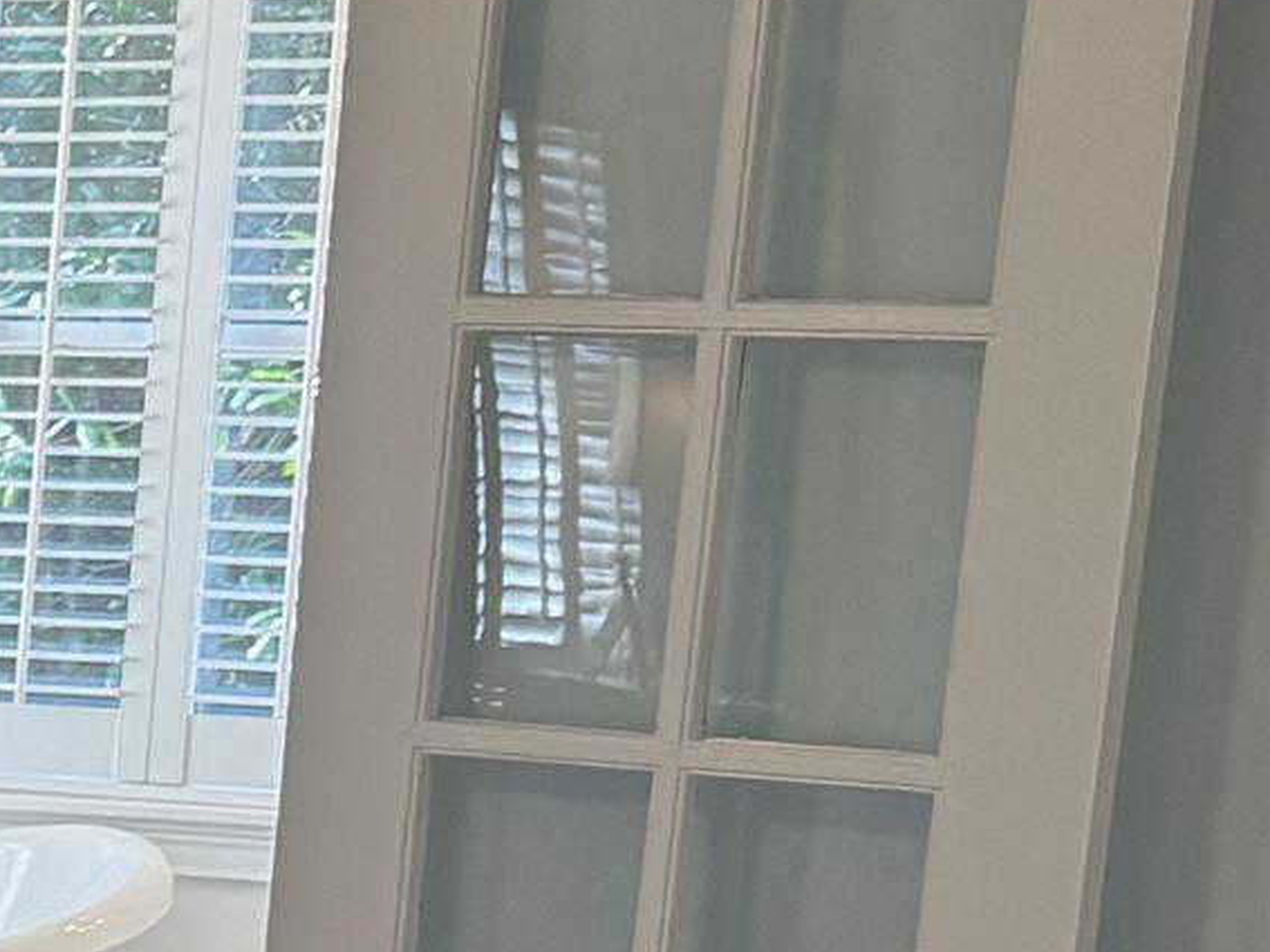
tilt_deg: -12.4
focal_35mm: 130
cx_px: -1702
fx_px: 4768
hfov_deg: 12.3
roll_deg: -0.3
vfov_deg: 11.1
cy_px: 1223
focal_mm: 6.76
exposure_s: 1/120
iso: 200
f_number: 1.78
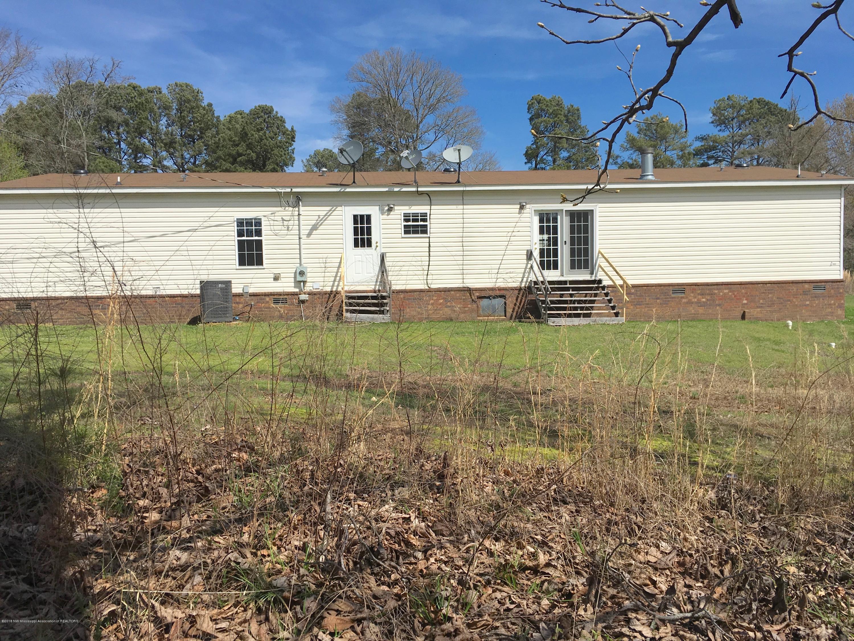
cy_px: 320
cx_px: 427
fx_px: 715
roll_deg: +2.2
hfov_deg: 61.7
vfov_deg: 48.2
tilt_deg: -3.3
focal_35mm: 29
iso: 25
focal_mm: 4.15
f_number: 2.2
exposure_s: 1/2849
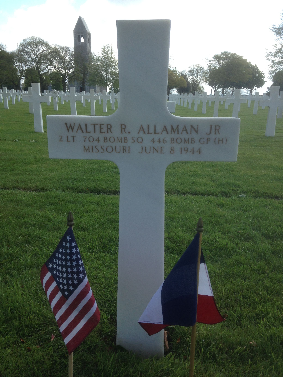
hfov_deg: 42.9
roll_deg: -0.4
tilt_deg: -14.8
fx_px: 360
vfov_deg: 55.4
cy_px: 188
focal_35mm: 33
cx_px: 142
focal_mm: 4.12
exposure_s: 1/763
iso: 50
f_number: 2.4
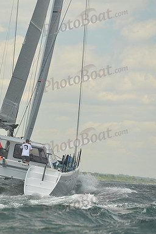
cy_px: 117
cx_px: 11
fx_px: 1817
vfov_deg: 7.4
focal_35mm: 279
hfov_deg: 4.9
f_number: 5
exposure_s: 1/800
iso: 400
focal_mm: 185
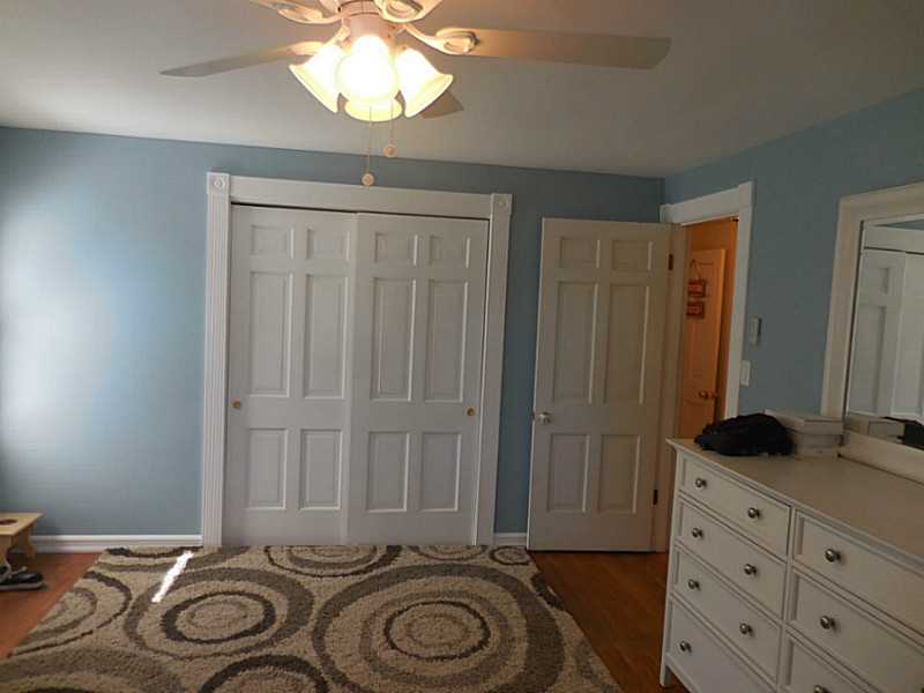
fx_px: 667
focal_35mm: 25
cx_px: 462
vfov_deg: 54.9
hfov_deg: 69.4
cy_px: 346
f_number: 3.3
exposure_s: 1/40
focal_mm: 4.5
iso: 125
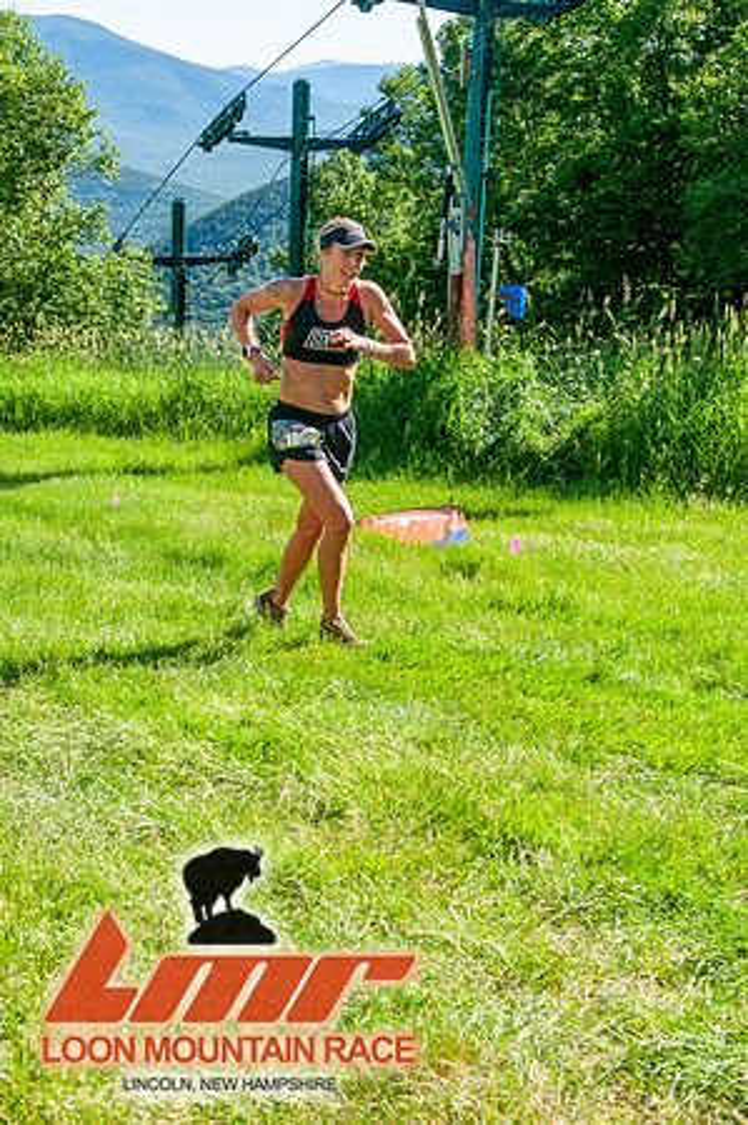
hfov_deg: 26.4
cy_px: 562
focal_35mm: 51
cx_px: 374
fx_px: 1593
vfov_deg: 38.9
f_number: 8
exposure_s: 1/320
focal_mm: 34
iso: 200
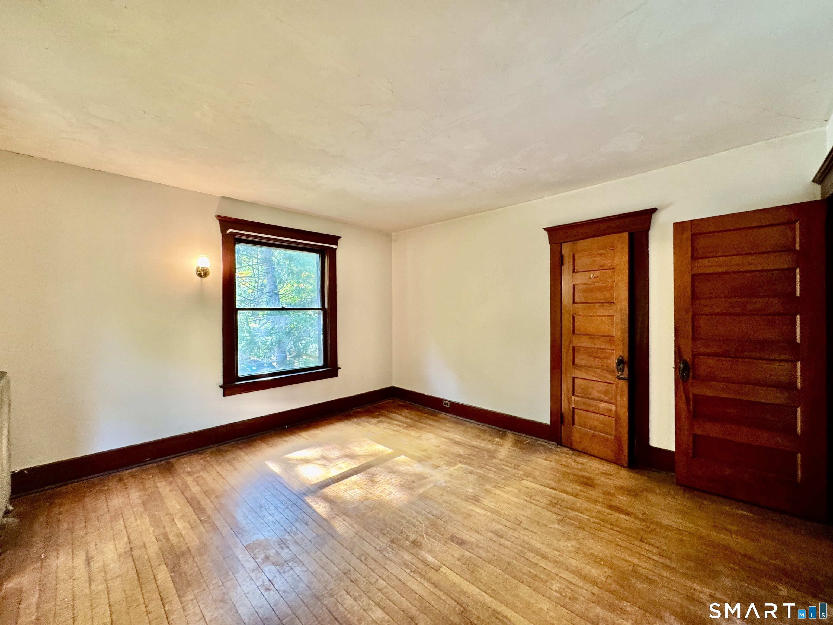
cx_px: 416
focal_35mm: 14
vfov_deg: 85.7
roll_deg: +0.1
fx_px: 337
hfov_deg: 102.1
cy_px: 312
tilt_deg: -1.3
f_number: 2.2
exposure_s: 1/60
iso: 200
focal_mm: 2.22
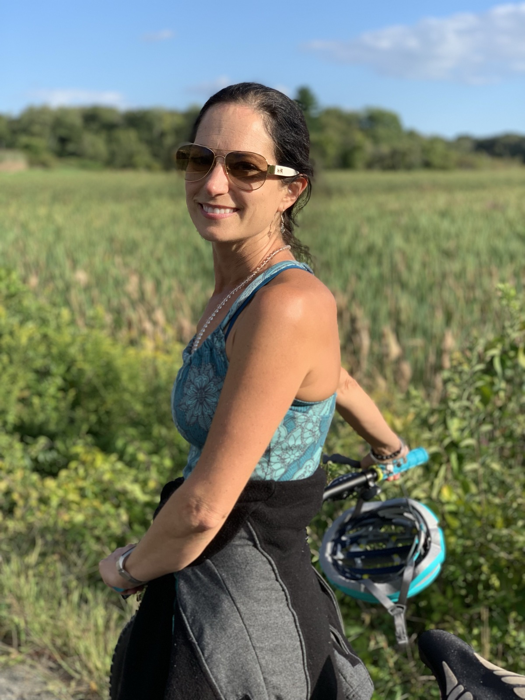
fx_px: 1052
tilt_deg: -8.7
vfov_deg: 36.8
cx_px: 262
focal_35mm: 52
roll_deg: +0.2
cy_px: 350
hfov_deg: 28.0
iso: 16
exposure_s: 1/761
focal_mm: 6
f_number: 2.4
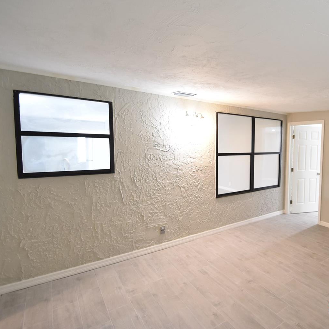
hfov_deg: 71.2
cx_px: 234
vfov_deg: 74.8
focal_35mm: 20
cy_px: 161
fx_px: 215
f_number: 3.5
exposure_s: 1/20
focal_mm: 10
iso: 800
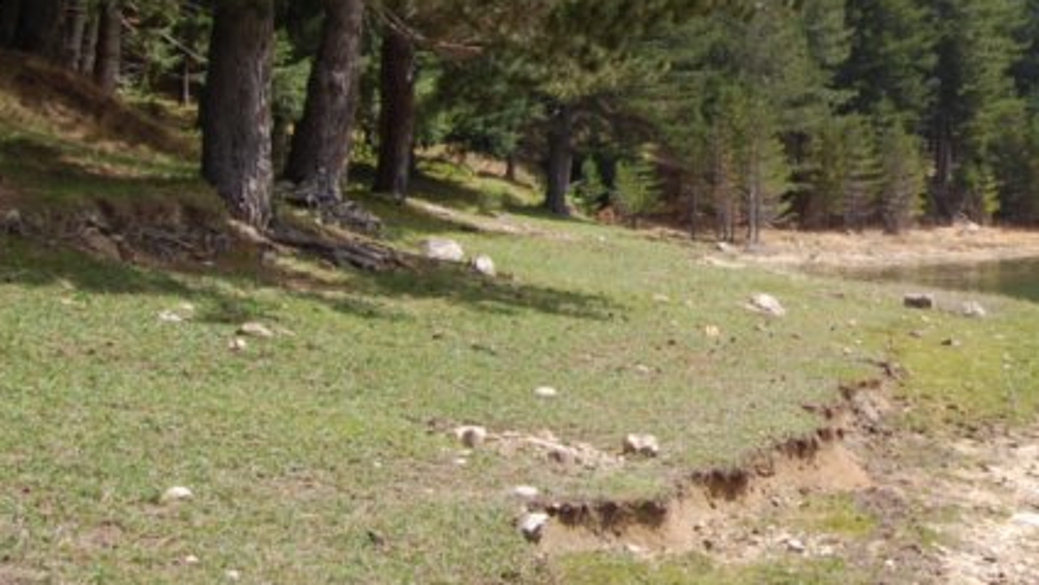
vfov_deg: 18.2
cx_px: 1022
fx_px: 1791
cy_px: 29
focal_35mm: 65
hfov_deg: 30.3
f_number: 9
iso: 200
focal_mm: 18
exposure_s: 1/320
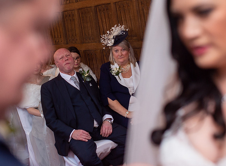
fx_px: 450
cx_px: 113
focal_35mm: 69
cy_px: 75
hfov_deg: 28.2
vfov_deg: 20.9
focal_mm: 35
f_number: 2.2
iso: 160
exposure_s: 1/160
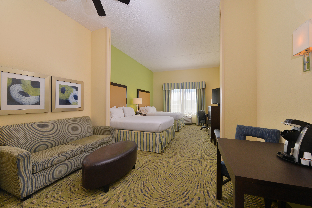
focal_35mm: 14
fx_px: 121
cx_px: 156
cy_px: 104
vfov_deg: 81.2
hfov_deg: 104.2
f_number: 13
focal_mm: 14
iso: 400
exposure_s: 1/30
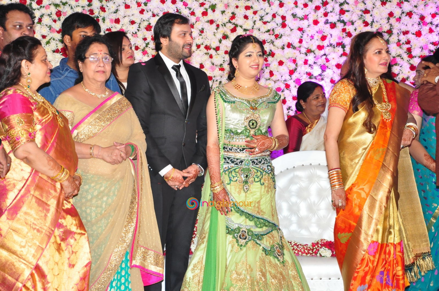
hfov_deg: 19.5
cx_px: 220
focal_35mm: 105
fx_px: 1279
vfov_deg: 13.0
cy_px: 146
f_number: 7.1
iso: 1000
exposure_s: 1/125
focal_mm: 70
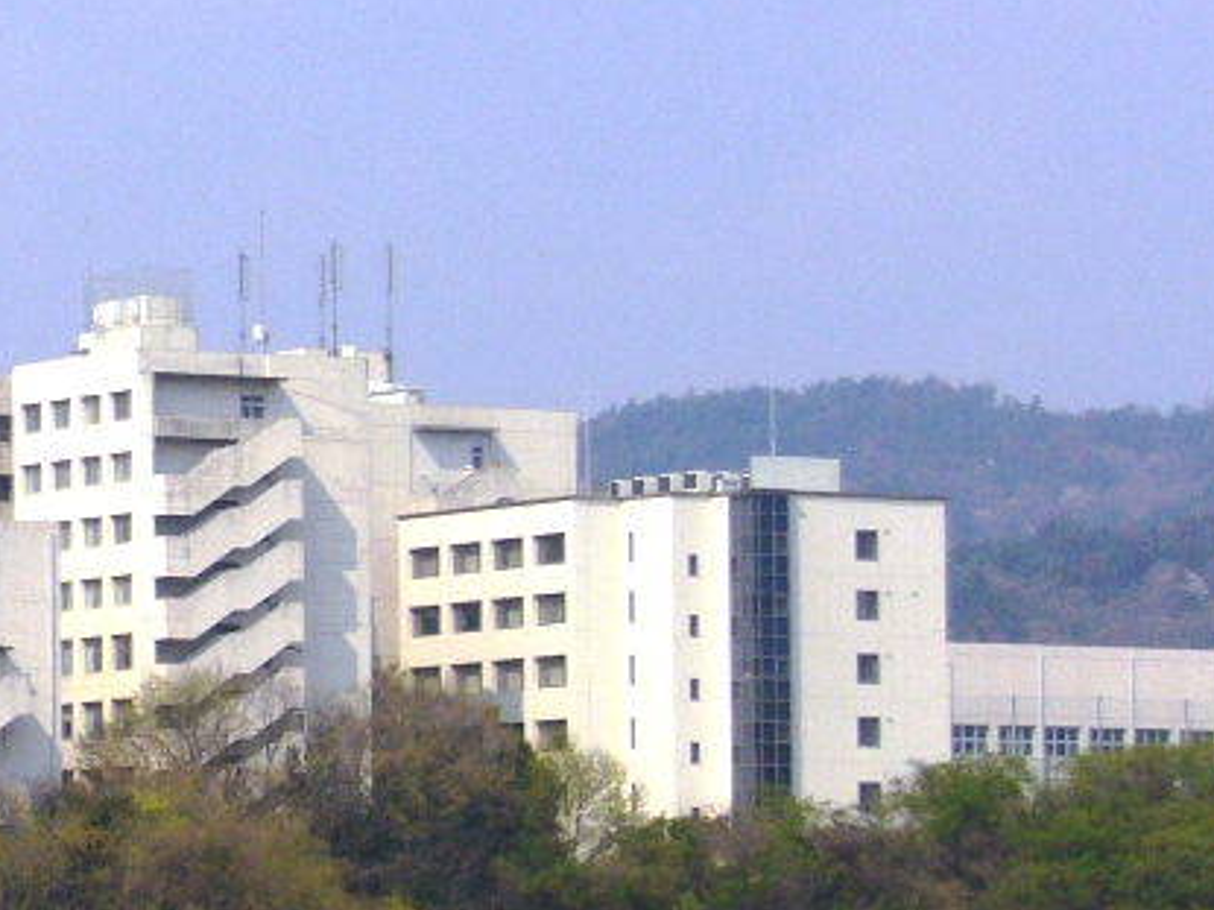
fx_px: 9501
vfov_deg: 5.5
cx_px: -222
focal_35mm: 271
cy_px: 496
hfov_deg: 7.3
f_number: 10
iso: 80
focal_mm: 17.4
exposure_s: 1/200
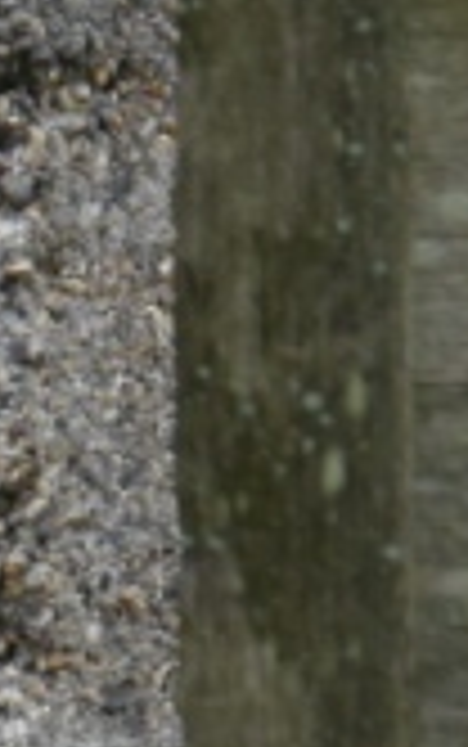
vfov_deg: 6.1
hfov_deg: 3.6
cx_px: -1534
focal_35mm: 340
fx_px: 6926
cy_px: 994
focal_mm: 26
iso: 200
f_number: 4.7
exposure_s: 1/60
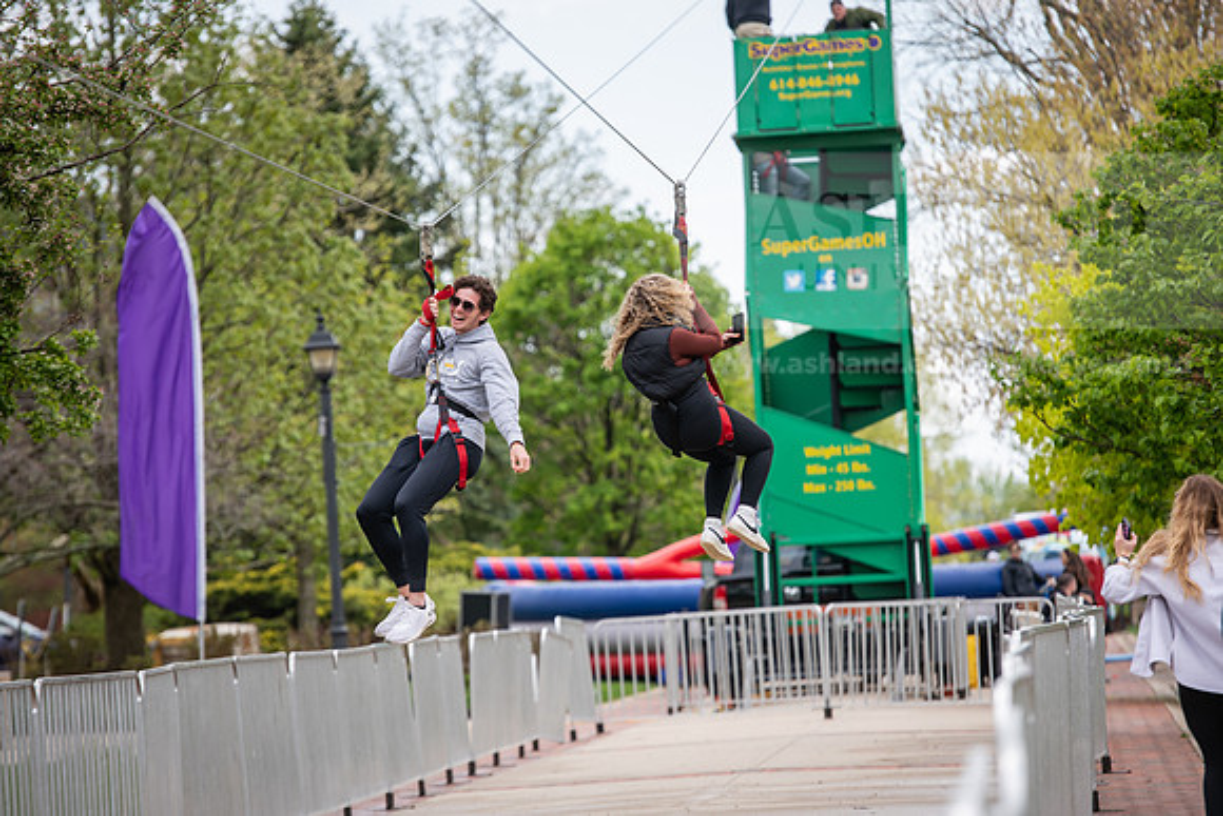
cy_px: 408
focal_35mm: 175
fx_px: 5946
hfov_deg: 11.7
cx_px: 612
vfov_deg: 7.9
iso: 160
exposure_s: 1/640
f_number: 4
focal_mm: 175
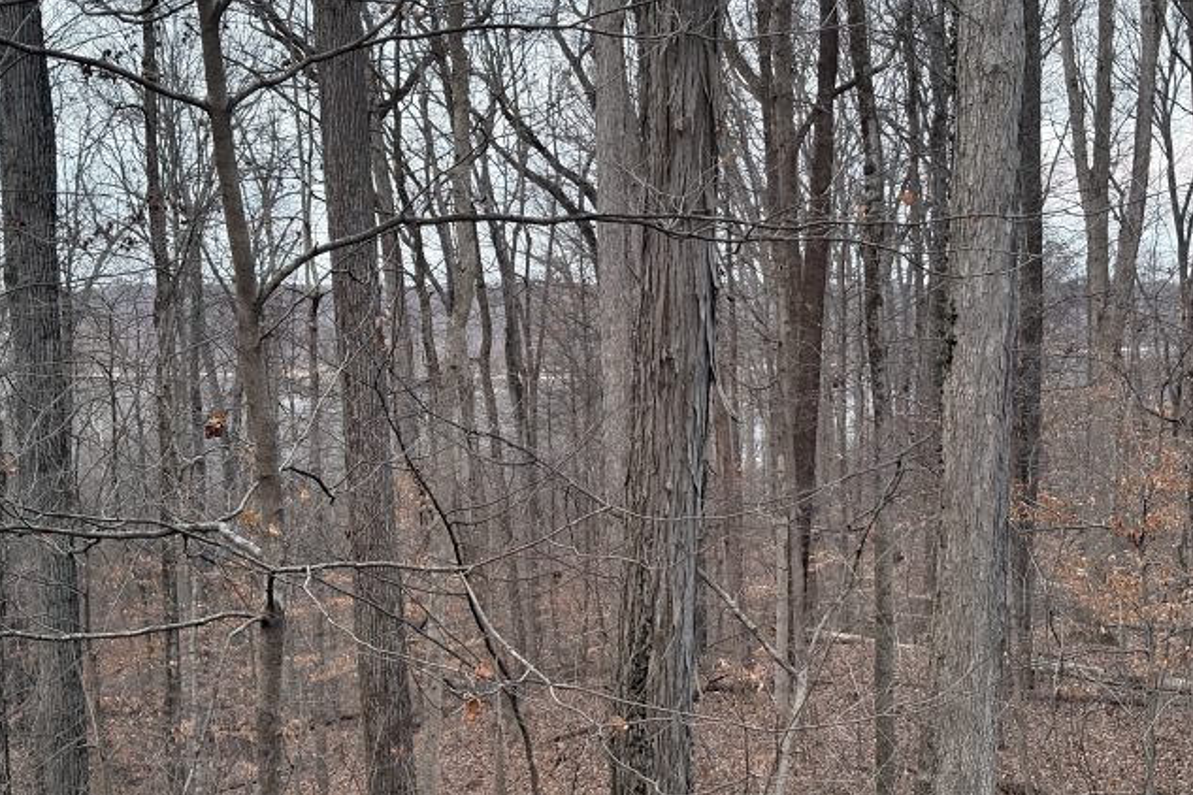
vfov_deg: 23.8
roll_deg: +1.1
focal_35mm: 57
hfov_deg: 35.0
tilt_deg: -3.4
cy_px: 405
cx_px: 621
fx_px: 1889
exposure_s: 1/30
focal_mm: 5.96
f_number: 1.6
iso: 320
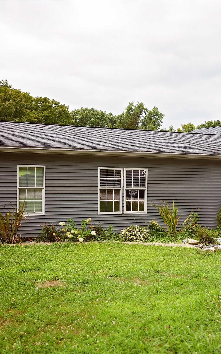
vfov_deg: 36.3
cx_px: 171
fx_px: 540
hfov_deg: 22.9
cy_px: 180
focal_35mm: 56
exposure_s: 1/800
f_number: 4
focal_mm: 36
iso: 125
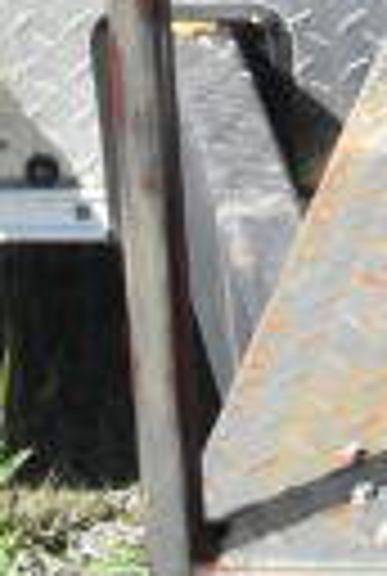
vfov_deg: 8.2
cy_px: -922
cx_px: 1076
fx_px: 3601
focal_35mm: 225
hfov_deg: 5.8
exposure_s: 1/800
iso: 1600
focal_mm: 21
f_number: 14
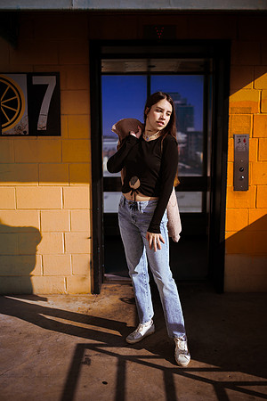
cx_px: 134
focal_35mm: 35
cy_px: 200
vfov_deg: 54.4
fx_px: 389
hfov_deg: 37.9
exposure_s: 1/4000
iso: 50
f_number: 1.8
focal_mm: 35
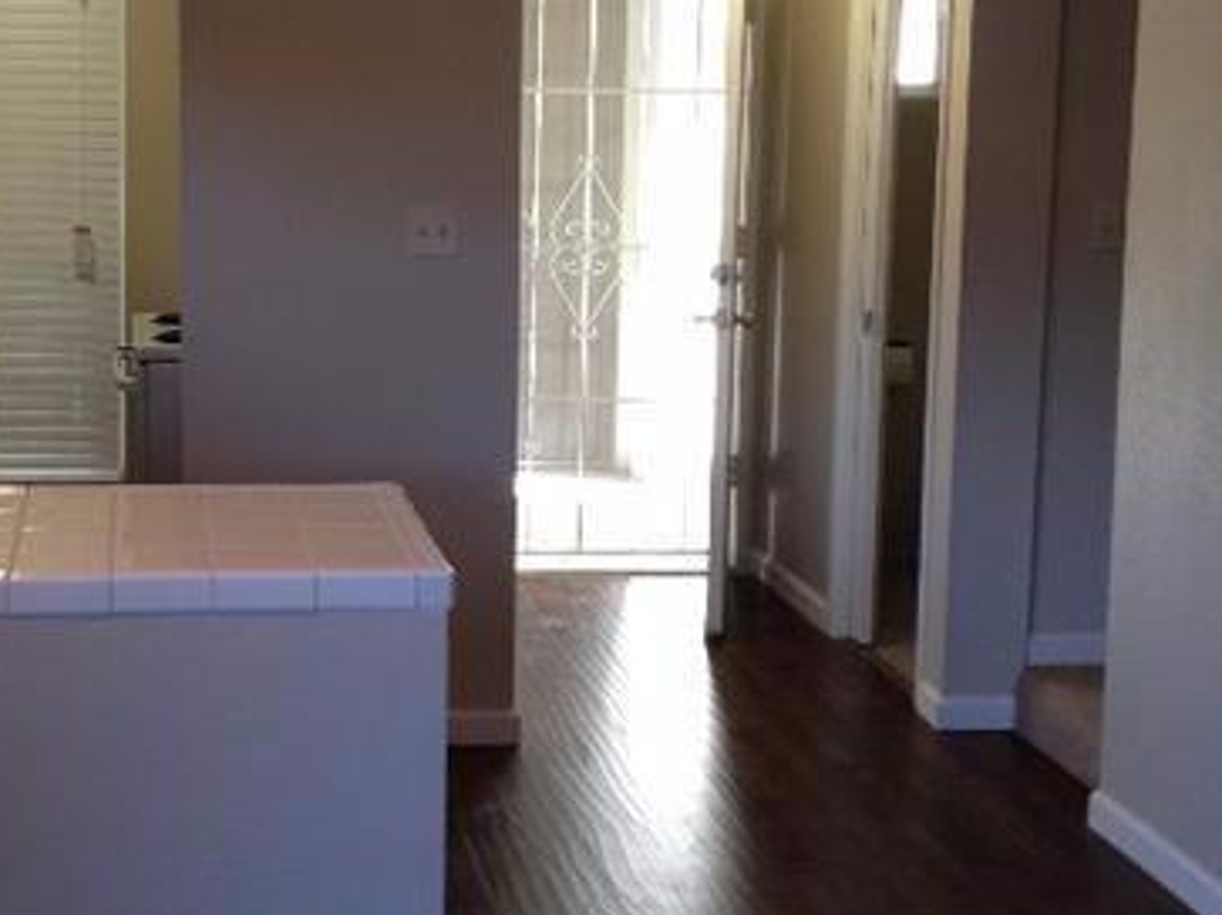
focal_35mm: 74
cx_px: 332
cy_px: 368
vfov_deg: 19.9
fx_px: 2611
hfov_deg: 26.1
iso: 80
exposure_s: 1/20
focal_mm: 4.28
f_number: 2.4
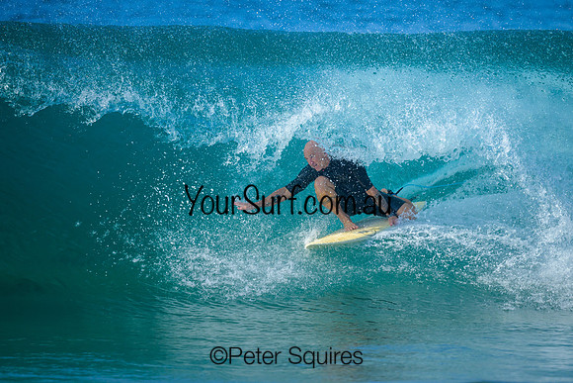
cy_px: 175
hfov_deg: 2.4
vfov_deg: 1.6
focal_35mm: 868
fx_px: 13825
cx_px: 311
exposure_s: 1/2500
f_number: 6.3
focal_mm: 800
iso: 400
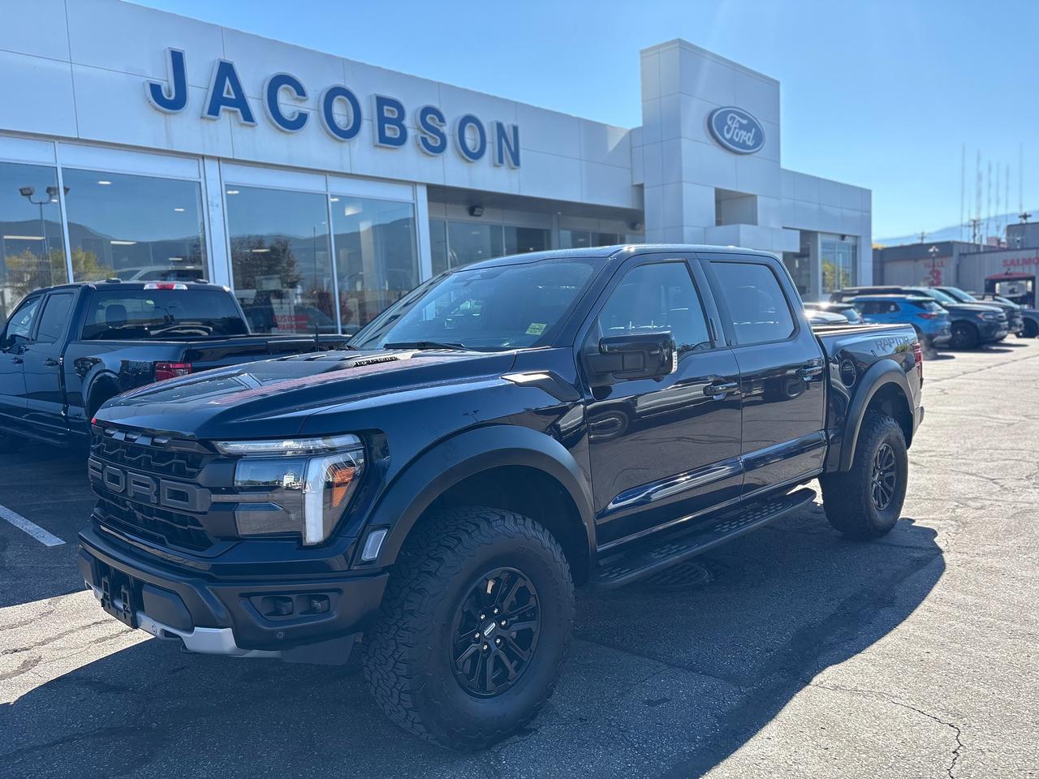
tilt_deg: -6.0
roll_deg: +2.8
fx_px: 780
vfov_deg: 53.1
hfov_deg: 67.3
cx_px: 520
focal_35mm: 26
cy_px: 390
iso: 64
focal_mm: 5.96
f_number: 1.6
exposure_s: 1/1751
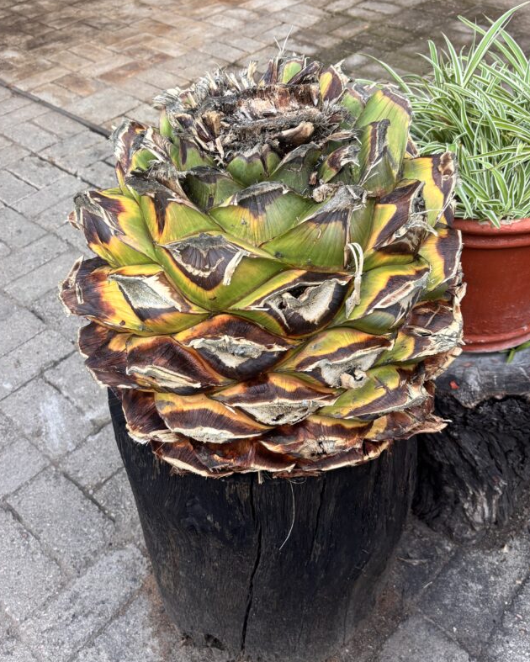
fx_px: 647
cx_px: 260
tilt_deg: -44.7
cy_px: 346
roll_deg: +4.5
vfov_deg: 54.2
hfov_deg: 44.6
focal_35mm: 33
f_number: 1.6
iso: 125
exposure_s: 1/120
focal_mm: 5.96
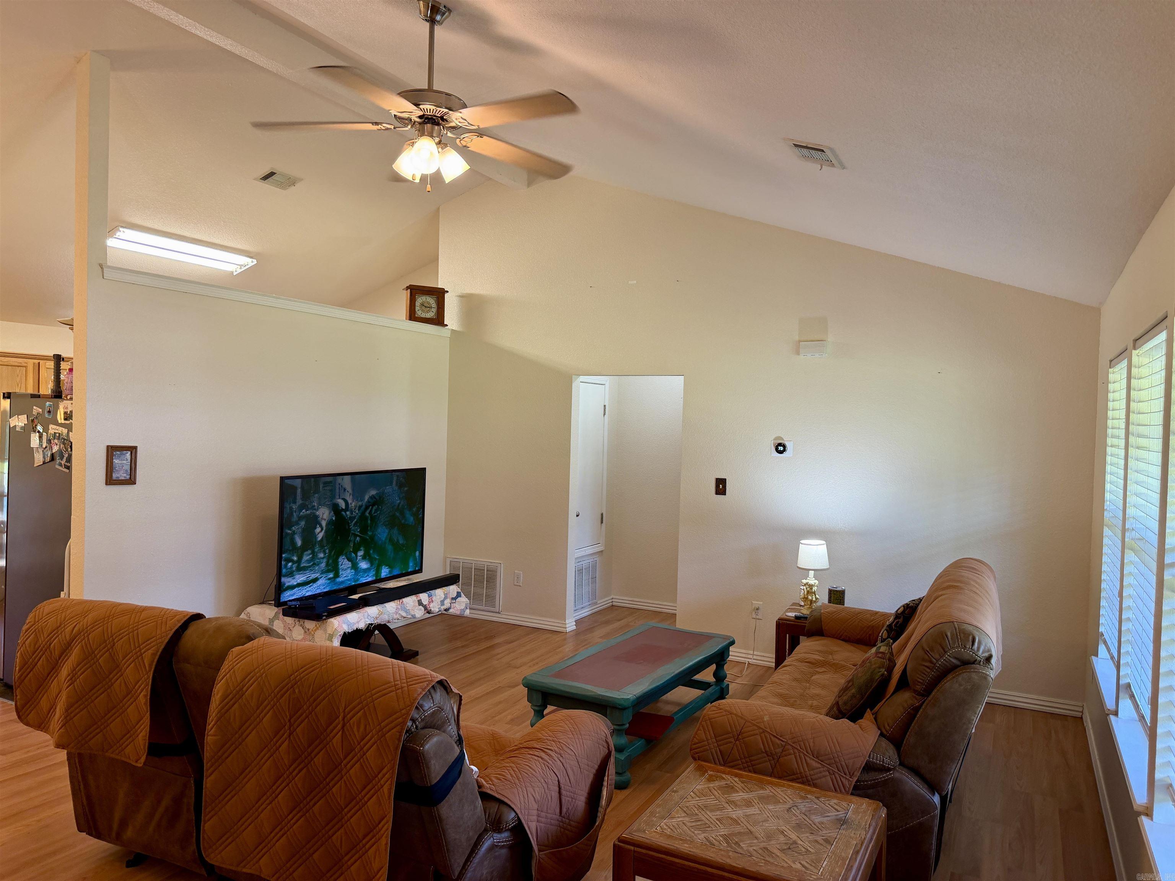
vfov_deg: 56.8
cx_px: 588
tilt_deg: -0.3
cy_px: 440
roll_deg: -1.7
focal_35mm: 24
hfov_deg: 71.6
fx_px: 815
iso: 125
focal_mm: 6.76
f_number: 1.78
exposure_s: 1/60
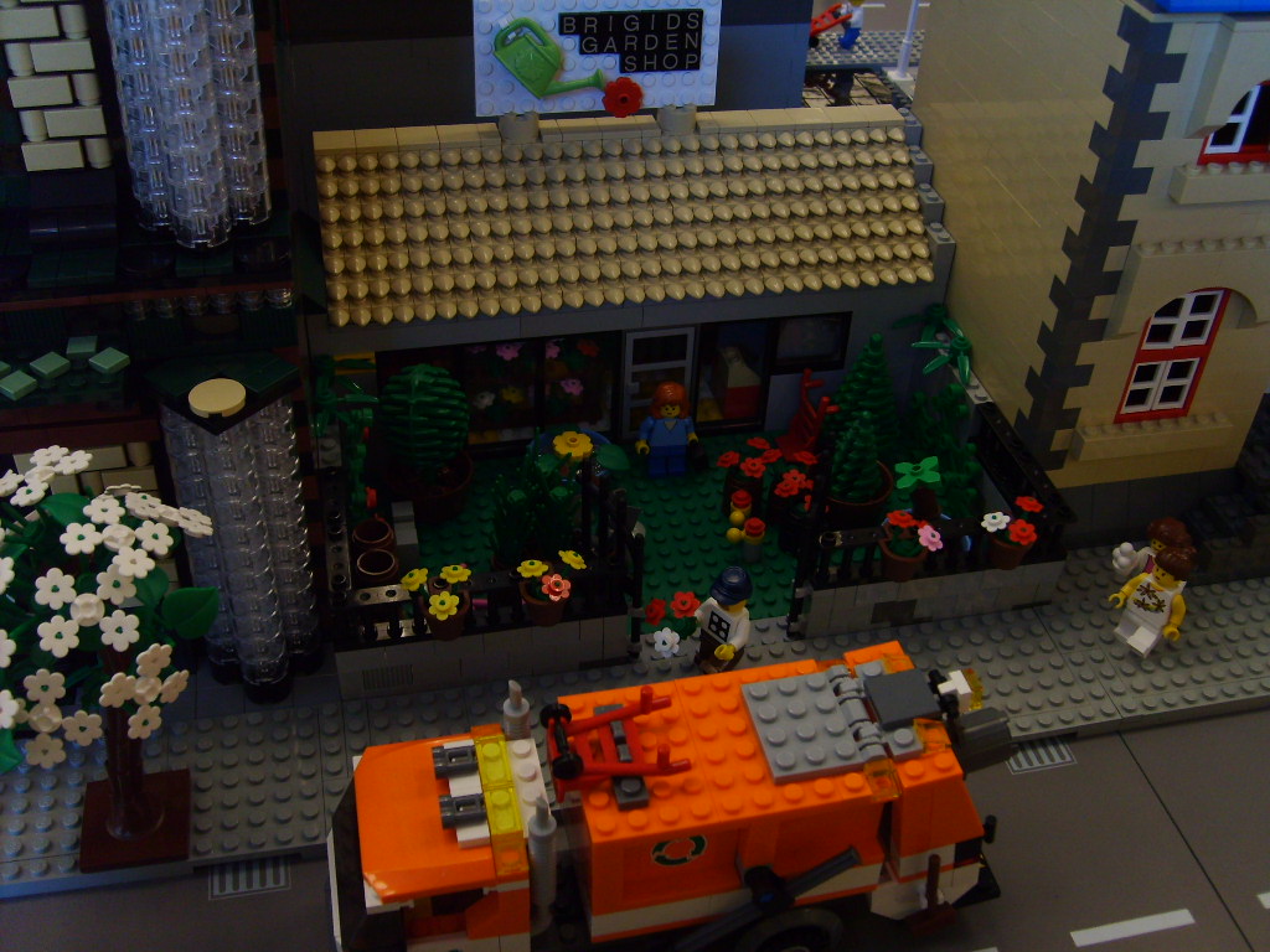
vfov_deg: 40.7
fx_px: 1284
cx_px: 635
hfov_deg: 52.6
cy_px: 476
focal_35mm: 35
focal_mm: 5.8
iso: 100
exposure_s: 1/30
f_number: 2.8
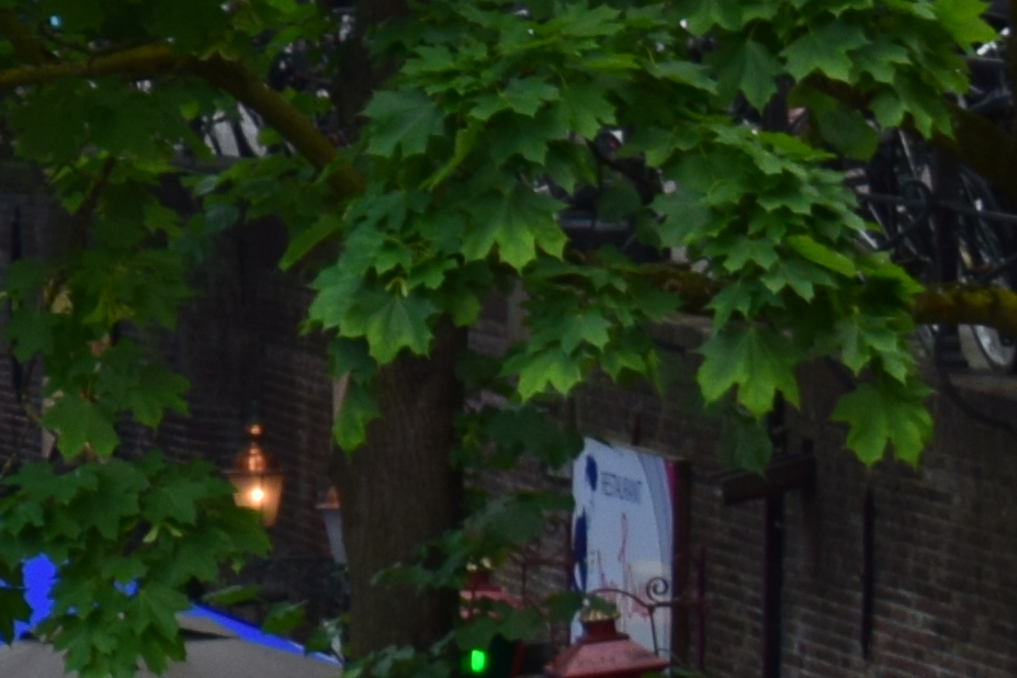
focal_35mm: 369
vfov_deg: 3.7
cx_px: -2103
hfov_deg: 5.3
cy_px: -184
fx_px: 10423
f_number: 6.3
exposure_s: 1/200
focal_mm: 38
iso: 200
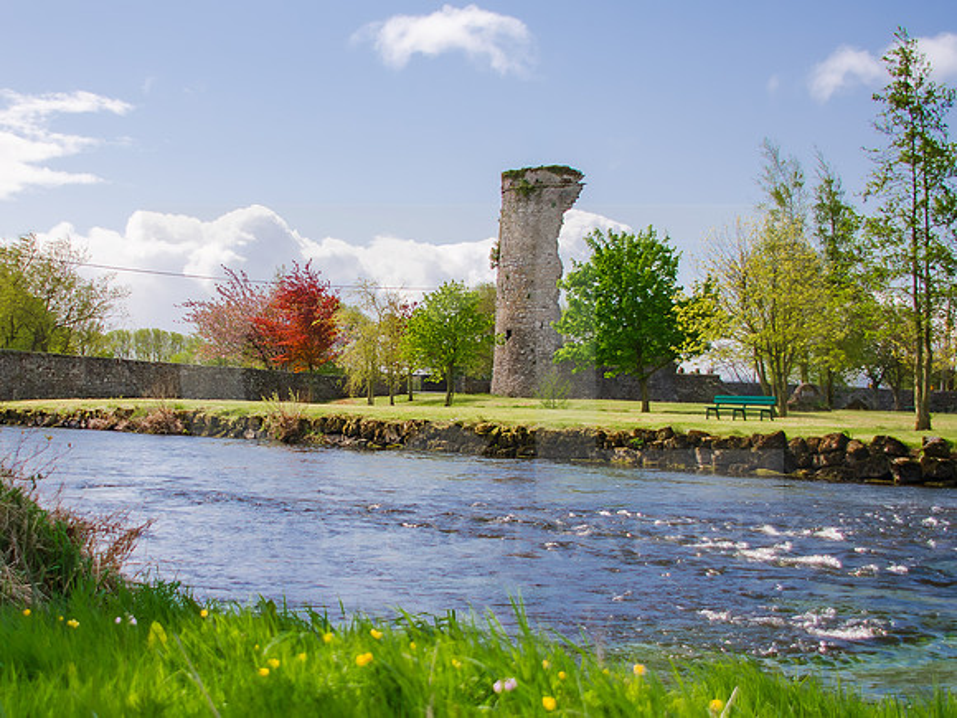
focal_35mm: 64
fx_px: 1772
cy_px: 390
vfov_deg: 22.9
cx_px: 342
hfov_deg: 30.1
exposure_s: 1/1250
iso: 250
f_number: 4.2
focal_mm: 32
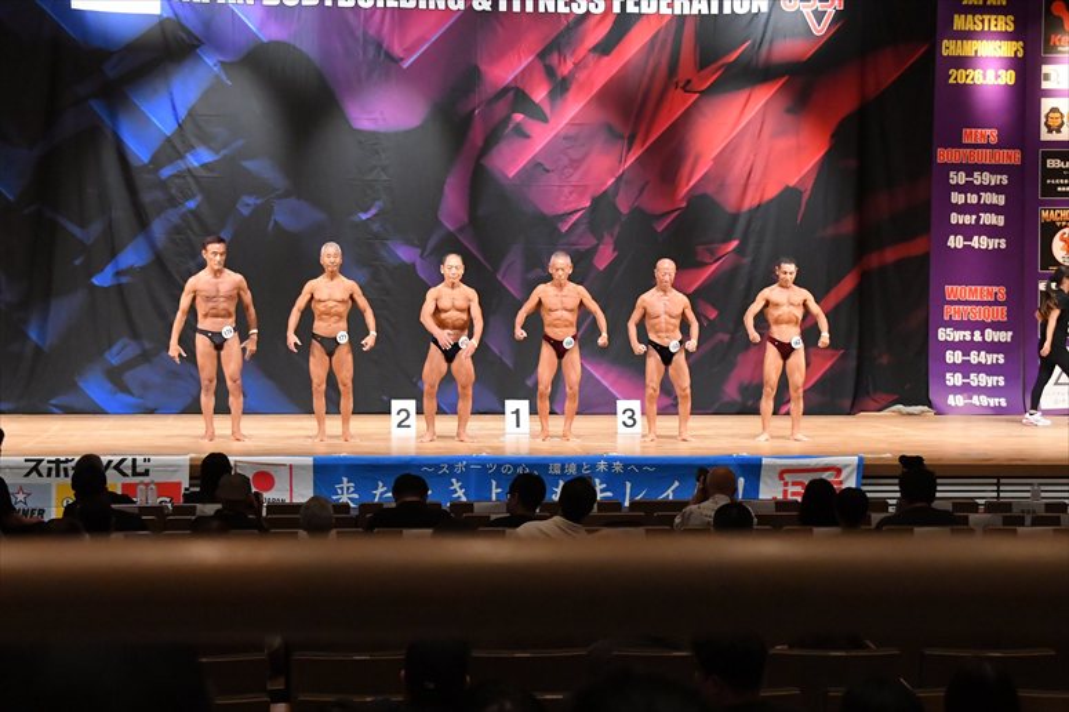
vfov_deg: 16.2
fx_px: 2493
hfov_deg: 24.2
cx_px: 534
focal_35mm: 84
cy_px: 356
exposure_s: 1/400
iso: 8000
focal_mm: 56
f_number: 5.6
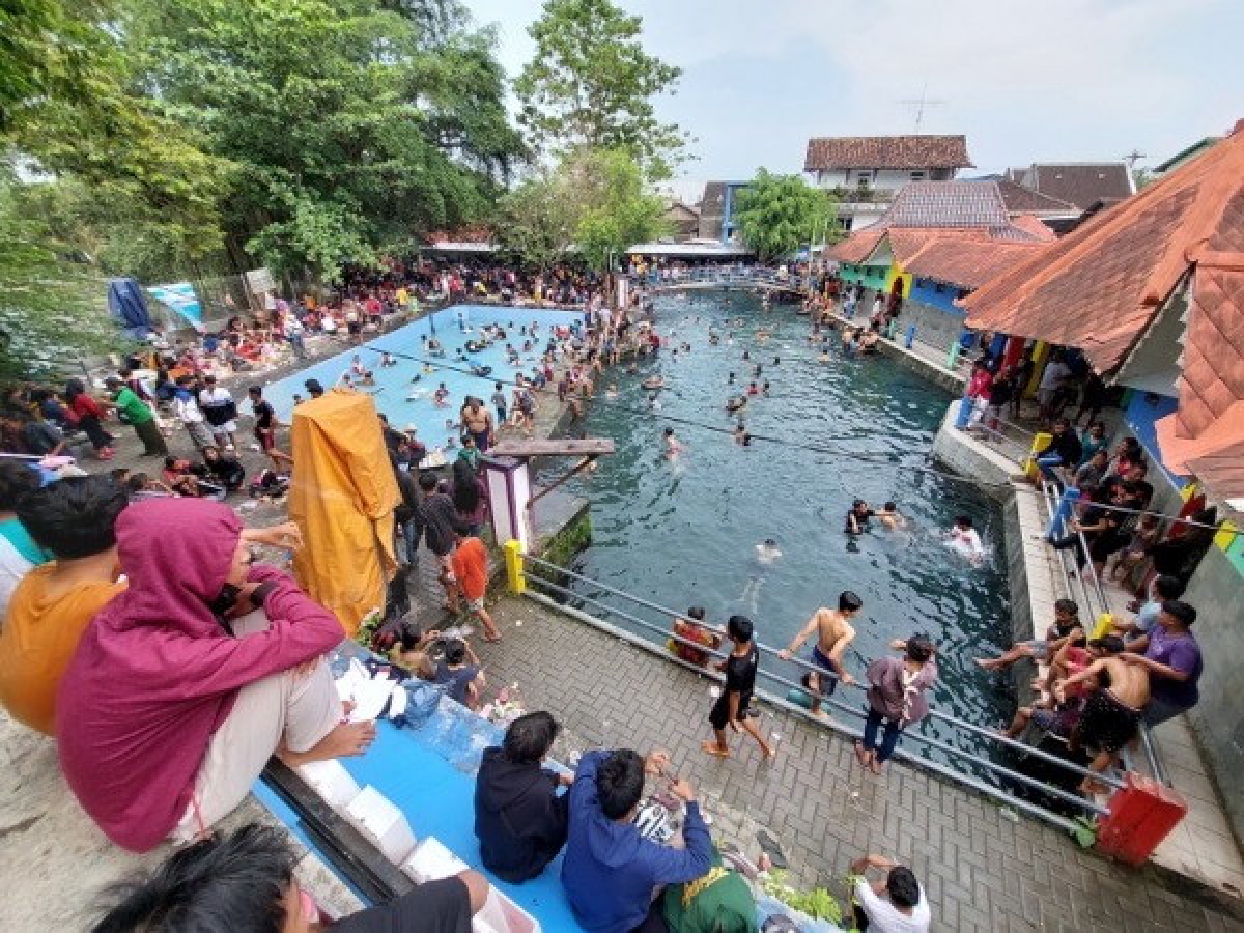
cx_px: 622
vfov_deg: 89.9
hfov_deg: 106.2
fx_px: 467
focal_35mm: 13
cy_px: 466
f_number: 2.2
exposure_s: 1/374
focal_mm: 1.74
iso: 40
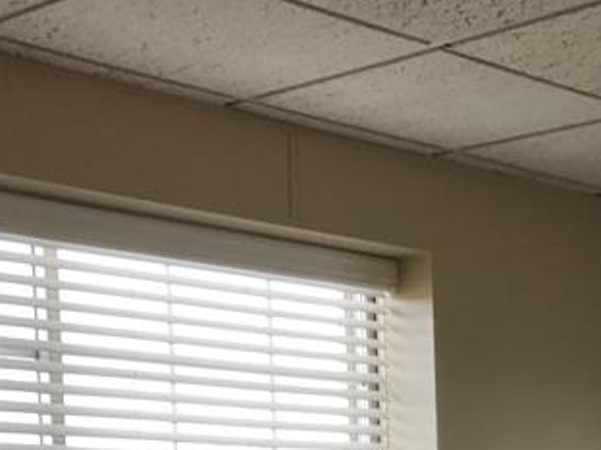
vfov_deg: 14.7
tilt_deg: -5.5
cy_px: 710
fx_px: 1597
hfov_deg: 20.2
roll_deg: +0.2
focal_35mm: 92
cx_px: 686
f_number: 1.8
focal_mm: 3.99
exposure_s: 1/155
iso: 20
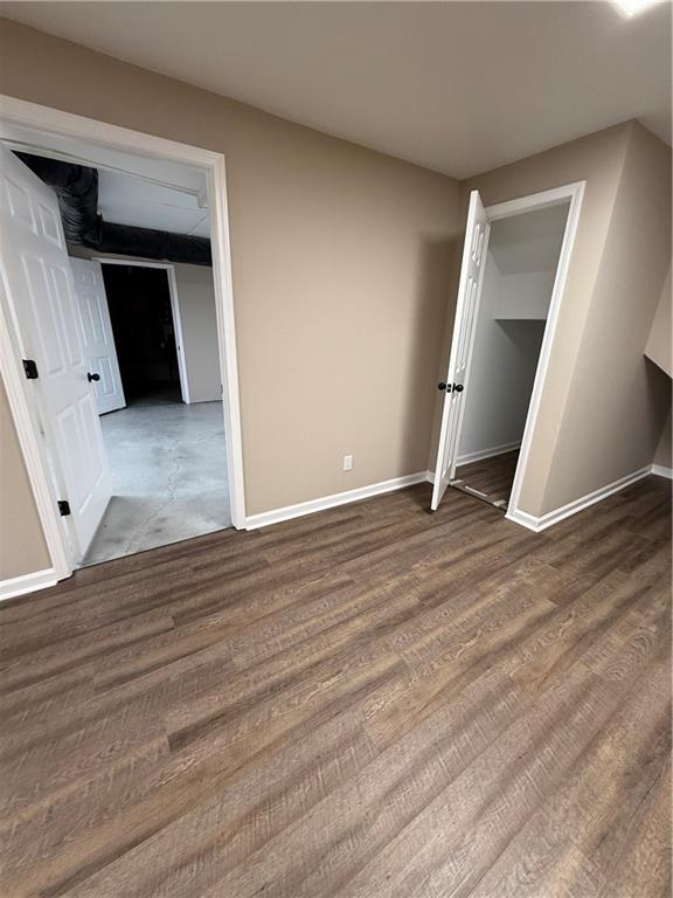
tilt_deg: -18.1
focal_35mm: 14
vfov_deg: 102.1
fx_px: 363
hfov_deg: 85.7
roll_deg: -1.7
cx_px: 336
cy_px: 449
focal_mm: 2.22
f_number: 2.2
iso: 200
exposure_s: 1/60
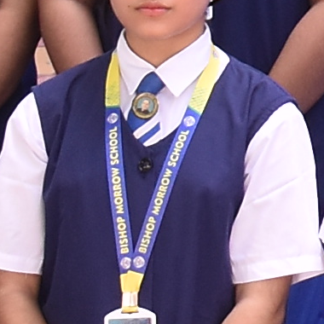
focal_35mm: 347
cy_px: -514
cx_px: 1102
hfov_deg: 4.7
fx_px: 3675
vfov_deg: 4.9
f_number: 5
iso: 400
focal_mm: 23
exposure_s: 1/160
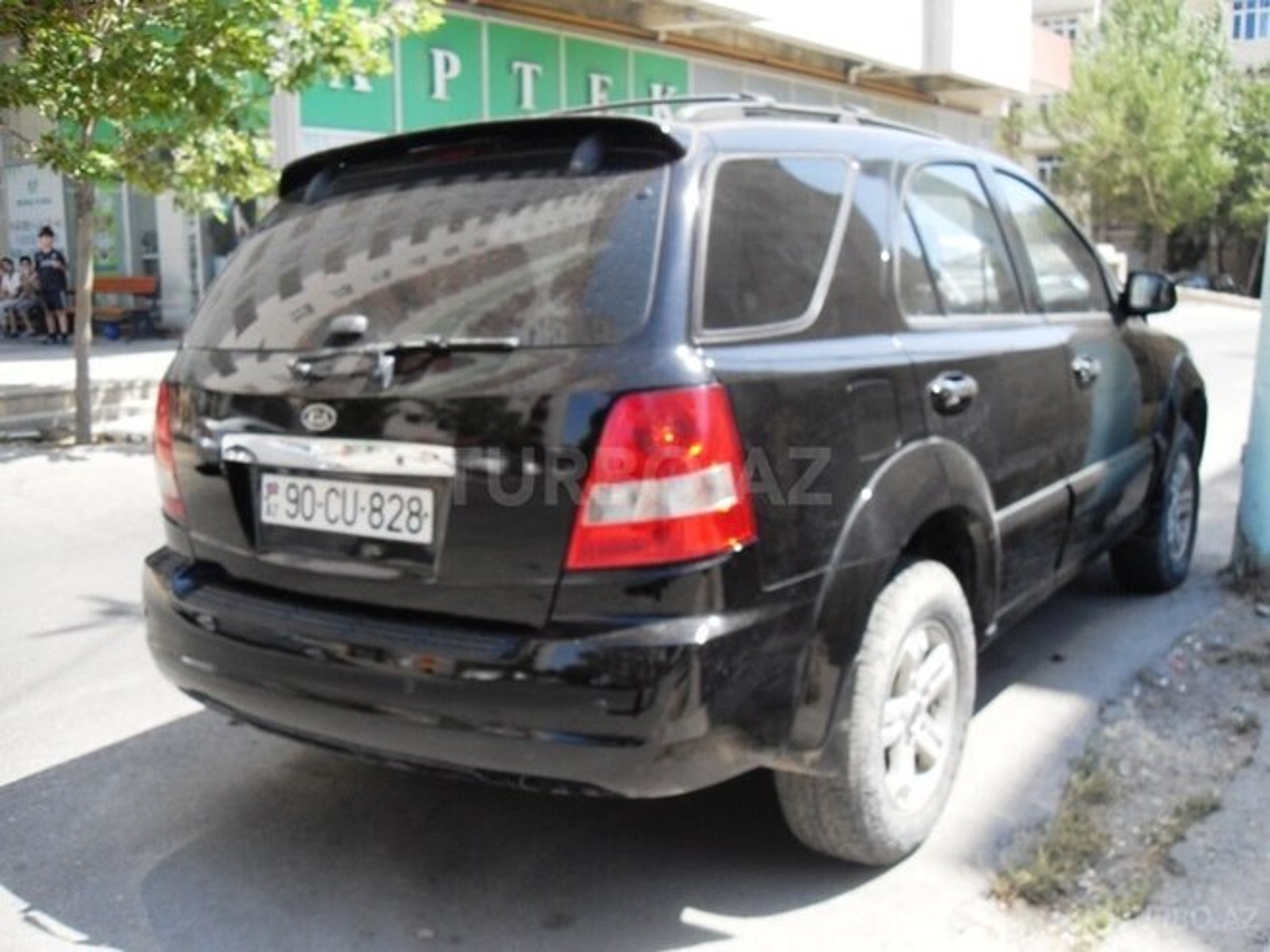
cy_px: 476
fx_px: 1247
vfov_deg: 41.8
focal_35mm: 34
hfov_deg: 54.0
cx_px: 635
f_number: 2.8
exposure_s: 1/350
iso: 80
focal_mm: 6.3
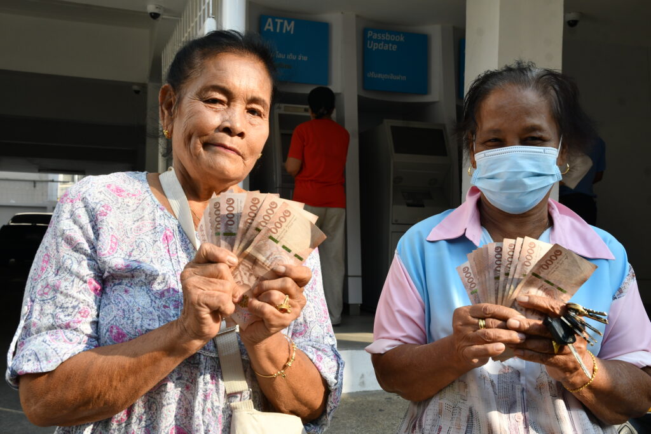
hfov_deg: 51.3
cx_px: 326
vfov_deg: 35.5
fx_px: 678
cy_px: 217
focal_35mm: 38
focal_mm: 25
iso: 160
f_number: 8
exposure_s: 1/200
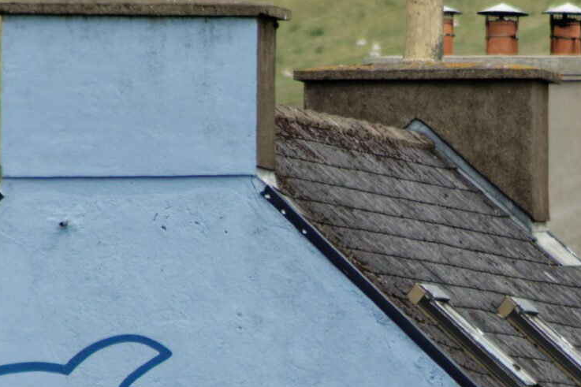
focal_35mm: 1459
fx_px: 23540
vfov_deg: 0.9
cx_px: 412
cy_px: 482
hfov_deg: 1.4
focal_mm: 280
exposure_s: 1/3200
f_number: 7.1
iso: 800
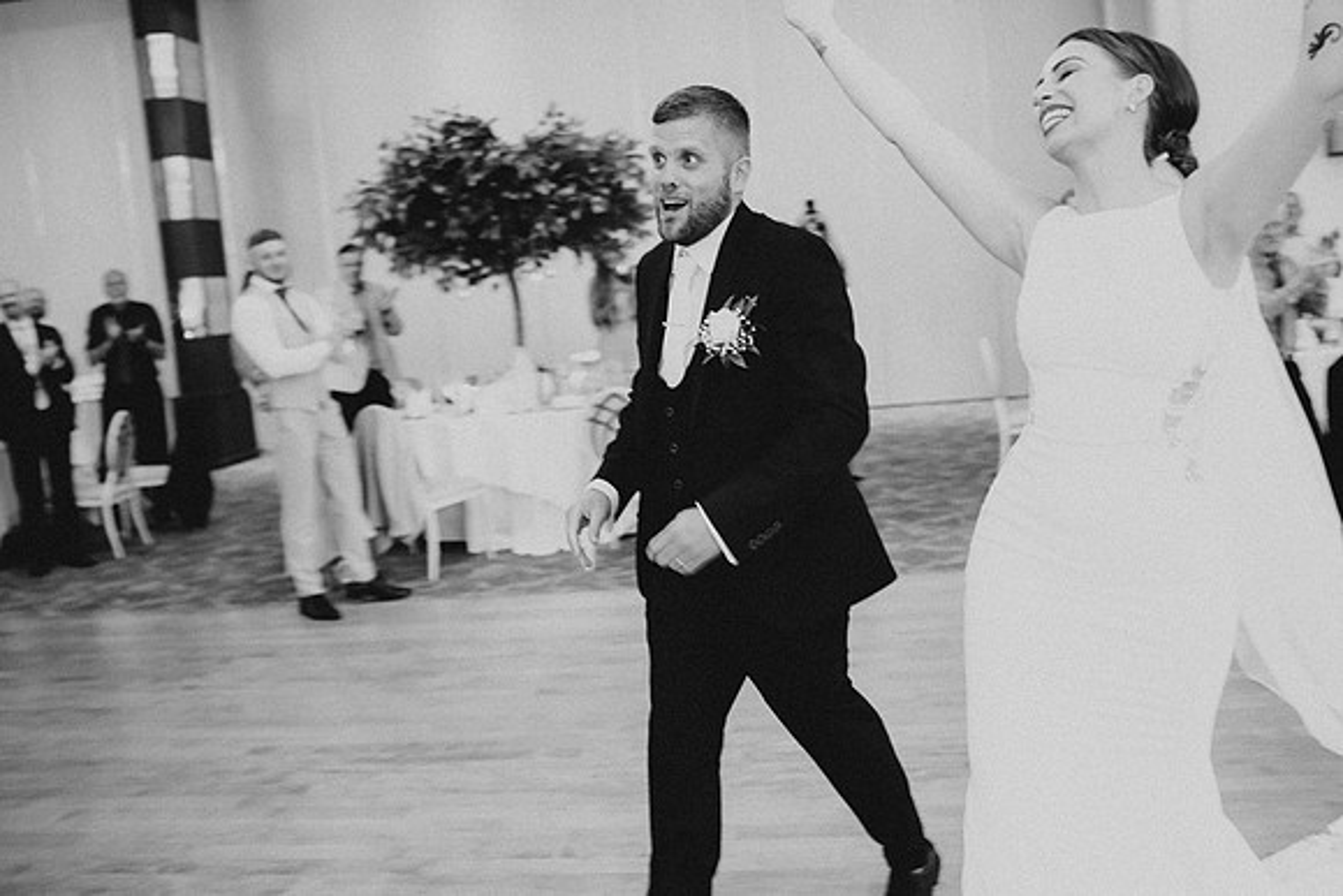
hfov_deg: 54.4
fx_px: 1306
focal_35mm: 35
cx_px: 672
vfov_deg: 37.9
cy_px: 448
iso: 1600
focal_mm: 35
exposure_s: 1/125
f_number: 2.8
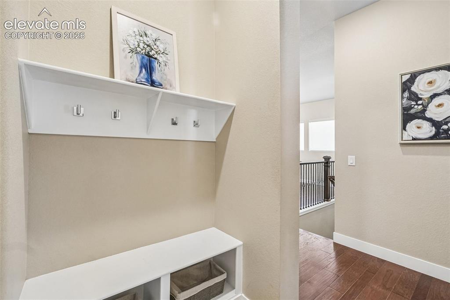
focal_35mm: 16
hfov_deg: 98.2
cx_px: 225
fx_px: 195
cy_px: 150
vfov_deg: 75.1
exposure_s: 1/8
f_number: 8
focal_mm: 10.4
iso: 800
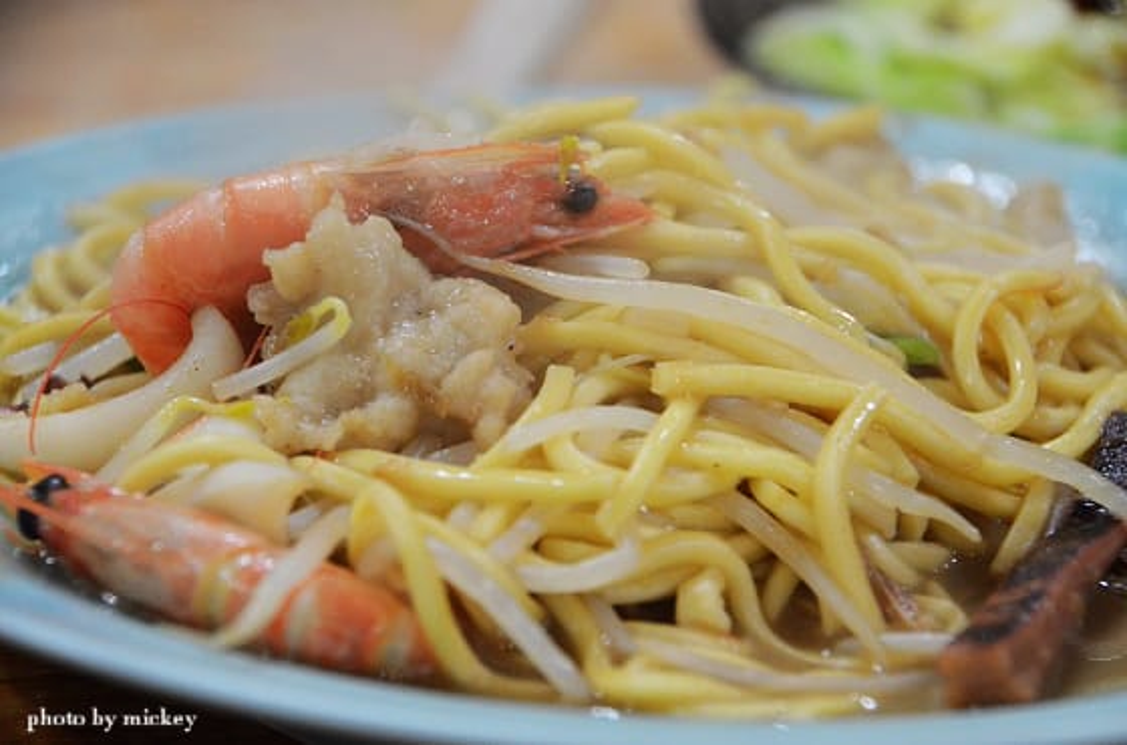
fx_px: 5151
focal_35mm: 165
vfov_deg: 8.3
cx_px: 564
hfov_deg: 12.5
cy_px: 372
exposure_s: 1/50
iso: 3200
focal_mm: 110
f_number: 5.6
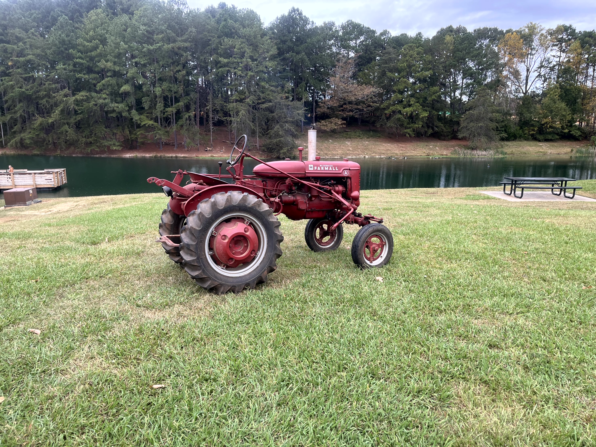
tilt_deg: -10.5
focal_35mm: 26
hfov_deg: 67.3
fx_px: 448
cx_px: 298
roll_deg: -2.1
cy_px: 224
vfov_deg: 53.1
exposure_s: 1/368
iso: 50
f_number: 1.6
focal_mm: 5.1
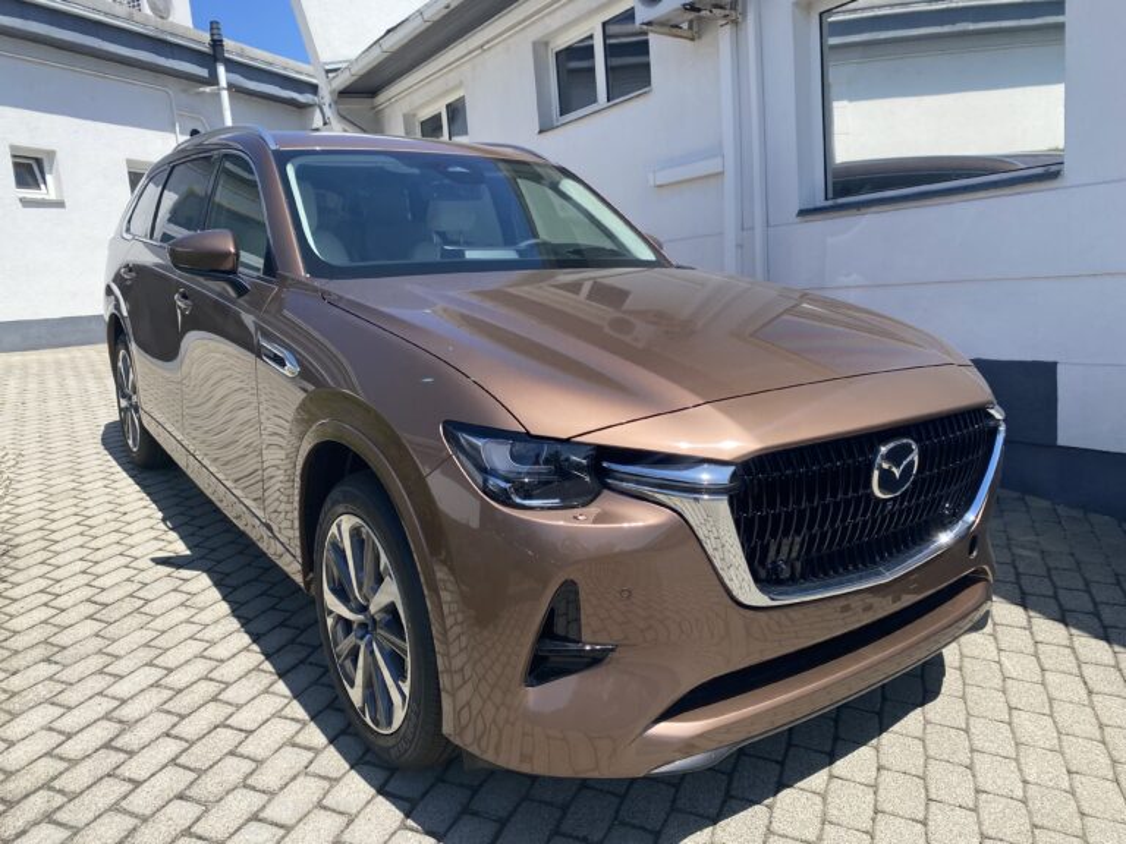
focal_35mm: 26
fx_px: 846
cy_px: 422
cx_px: 563
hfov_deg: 67.3
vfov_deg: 53.1
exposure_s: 1/2105
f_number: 1.8
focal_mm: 4.25
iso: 32
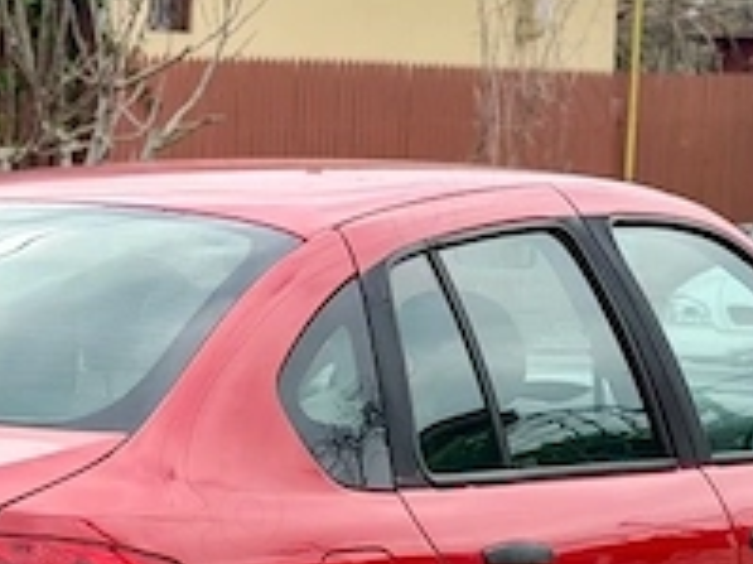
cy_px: 678
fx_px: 3152
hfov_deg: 13.6
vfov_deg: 10.1
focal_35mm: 145
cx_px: 189
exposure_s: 1/1980
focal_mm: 6.76
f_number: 1.78
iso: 64
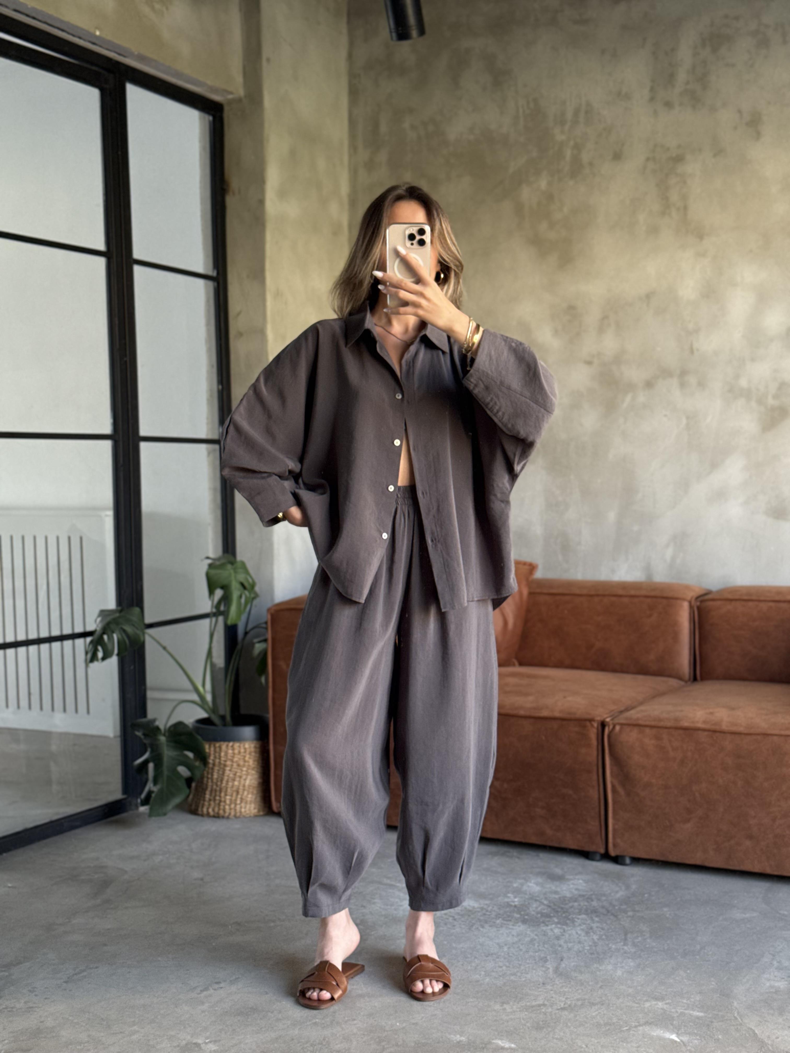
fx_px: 1461
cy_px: 526
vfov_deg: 39.7
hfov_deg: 30.3
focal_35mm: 48
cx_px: 395
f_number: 1.78
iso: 200
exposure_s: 1/60
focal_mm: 6.76
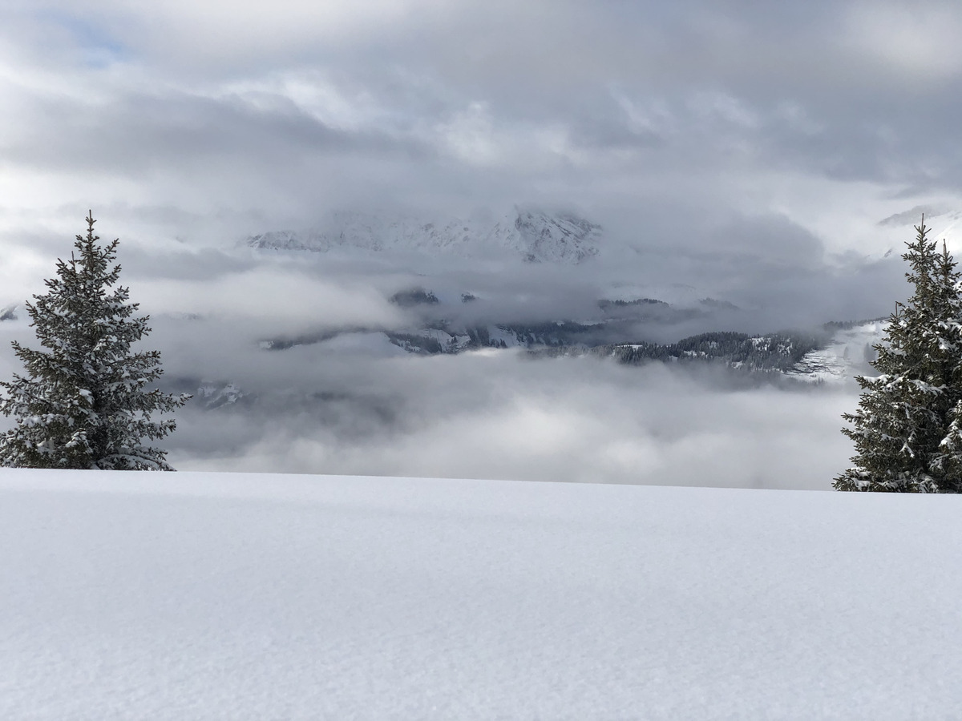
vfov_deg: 28.0
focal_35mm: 52
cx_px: 481
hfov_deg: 36.8
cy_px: 360
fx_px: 1445
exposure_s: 1/1799
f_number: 2.4
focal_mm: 6
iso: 16
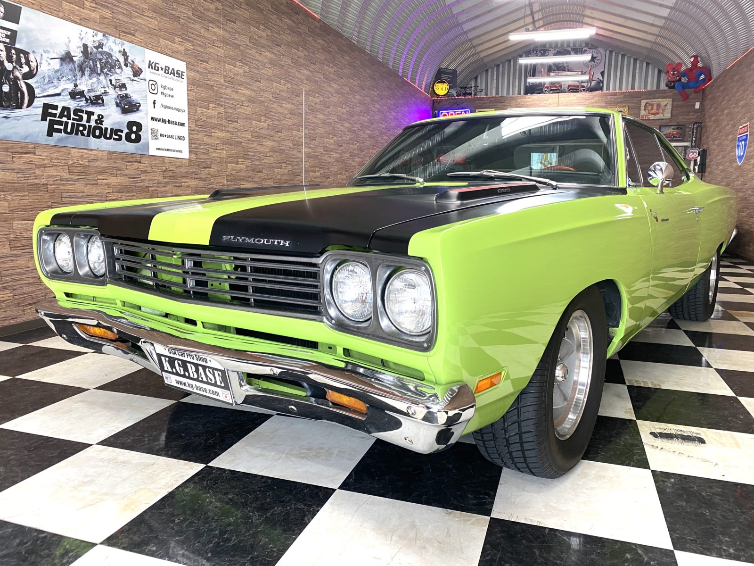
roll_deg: -1.4
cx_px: 377
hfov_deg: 67.3
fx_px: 566
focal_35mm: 26
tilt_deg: -7.9
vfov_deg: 53.1
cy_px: 283
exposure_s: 1/78
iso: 125
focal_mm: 4.25
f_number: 1.8
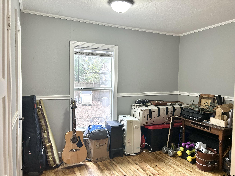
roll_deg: -0.2
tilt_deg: -3.1
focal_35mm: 26
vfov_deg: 53.1
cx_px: 118
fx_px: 177
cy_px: 88
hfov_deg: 67.3
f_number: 1.5
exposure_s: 1/60
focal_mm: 5.7
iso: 80
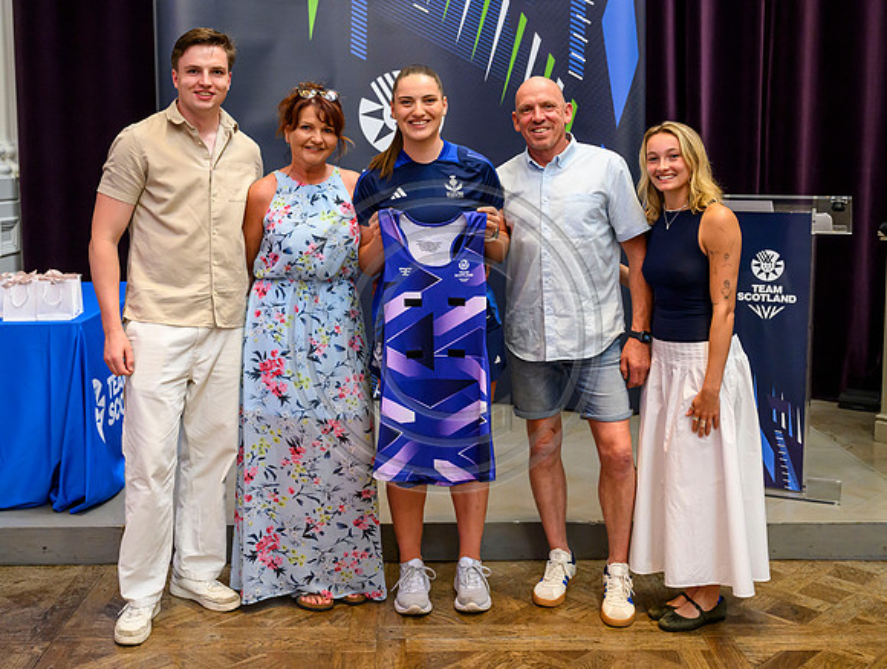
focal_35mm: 43
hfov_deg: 44.1
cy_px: 258
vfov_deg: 33.8
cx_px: 423
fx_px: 1094
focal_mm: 32
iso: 4000
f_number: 3.5
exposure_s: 1/250
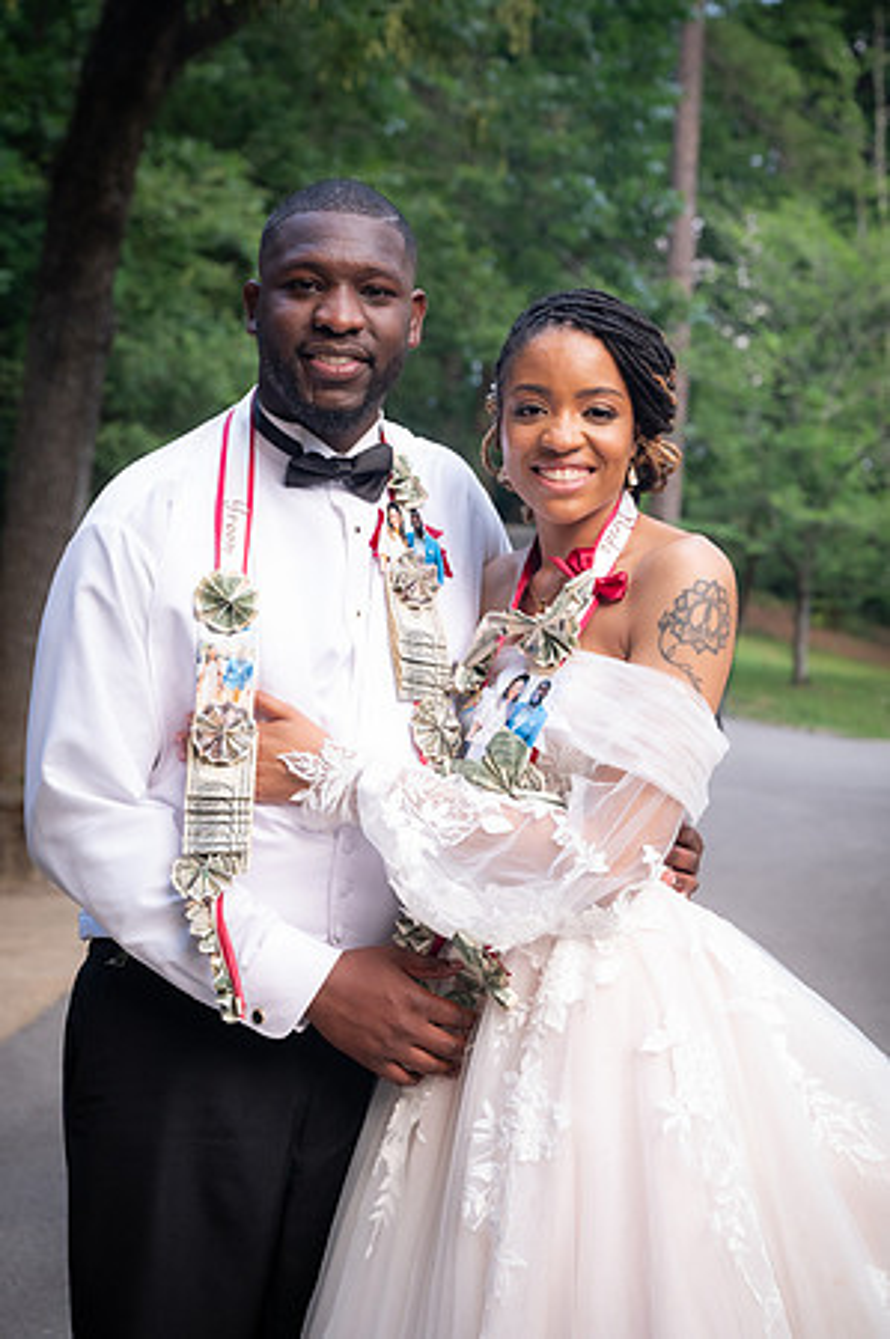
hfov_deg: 20.6
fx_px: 2453
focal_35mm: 66
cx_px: 445
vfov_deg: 30.5
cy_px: 670
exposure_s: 1/250
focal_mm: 66
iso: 2000
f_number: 5.6
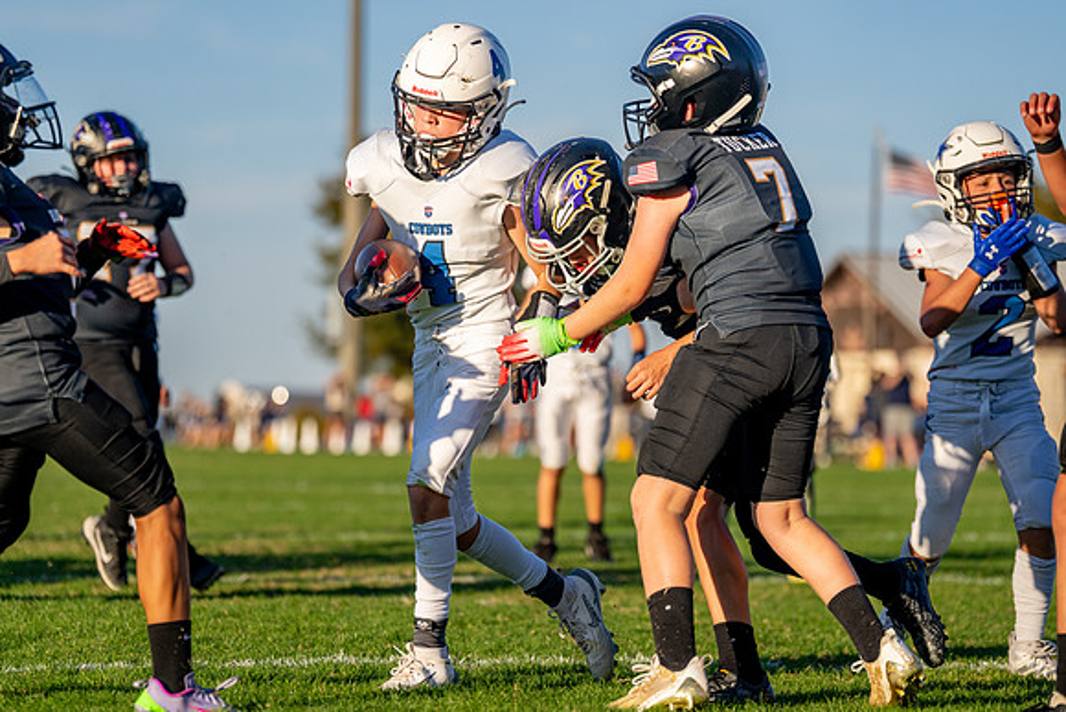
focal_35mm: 137
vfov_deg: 10.0
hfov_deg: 15.0
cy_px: 361
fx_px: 4054
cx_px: 538
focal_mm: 130
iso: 200
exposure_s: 1/2500
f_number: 2.8
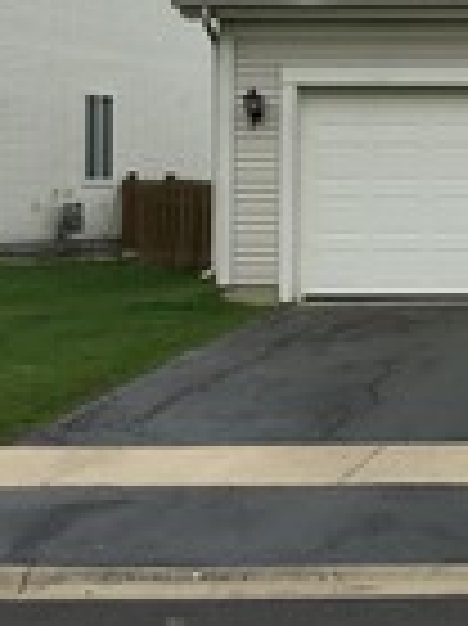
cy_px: 185
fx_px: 1805
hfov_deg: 13.5
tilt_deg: +1.8
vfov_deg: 19.6
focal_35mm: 100
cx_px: 788
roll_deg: +0.3
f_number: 2.2
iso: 25
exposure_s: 1/1131
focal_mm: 4.15
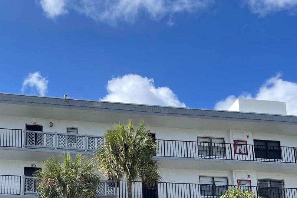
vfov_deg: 23.7
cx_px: 120
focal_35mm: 54
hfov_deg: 36.7
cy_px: 208
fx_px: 445
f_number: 1.6
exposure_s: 1/2817
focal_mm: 4.2
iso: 32
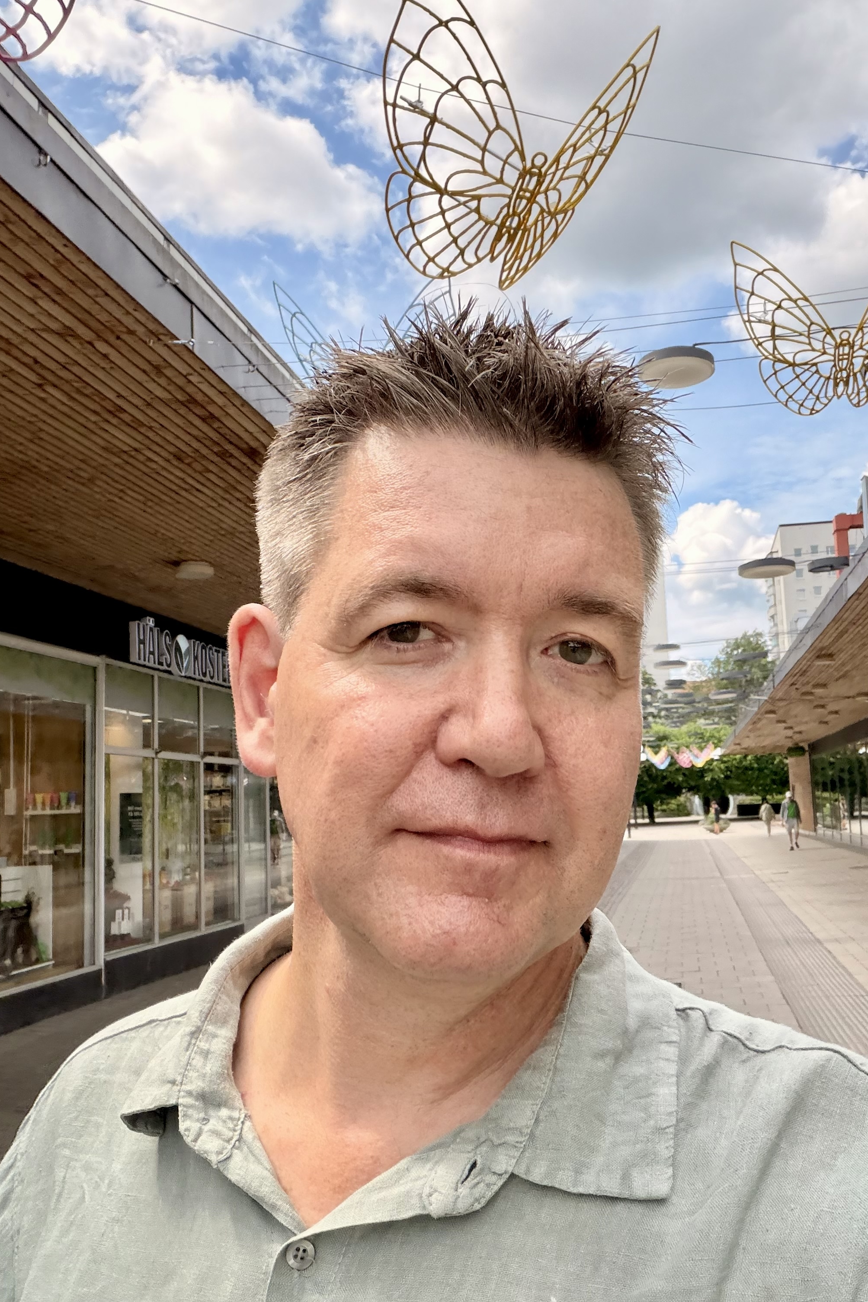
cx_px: 463
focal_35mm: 32
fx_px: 1157
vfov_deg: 58.7
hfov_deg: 41.1
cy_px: 652
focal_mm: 2.71
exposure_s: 1/468
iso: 40
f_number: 1.9
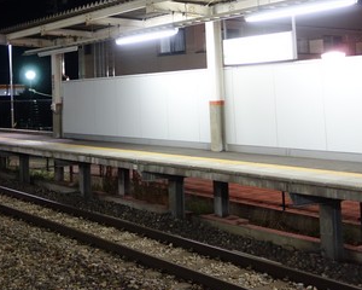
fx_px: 600
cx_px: 65
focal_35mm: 56
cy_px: 43
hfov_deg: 32.5
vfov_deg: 26.4
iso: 800
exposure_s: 1/30
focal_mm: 10.4
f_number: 1.8
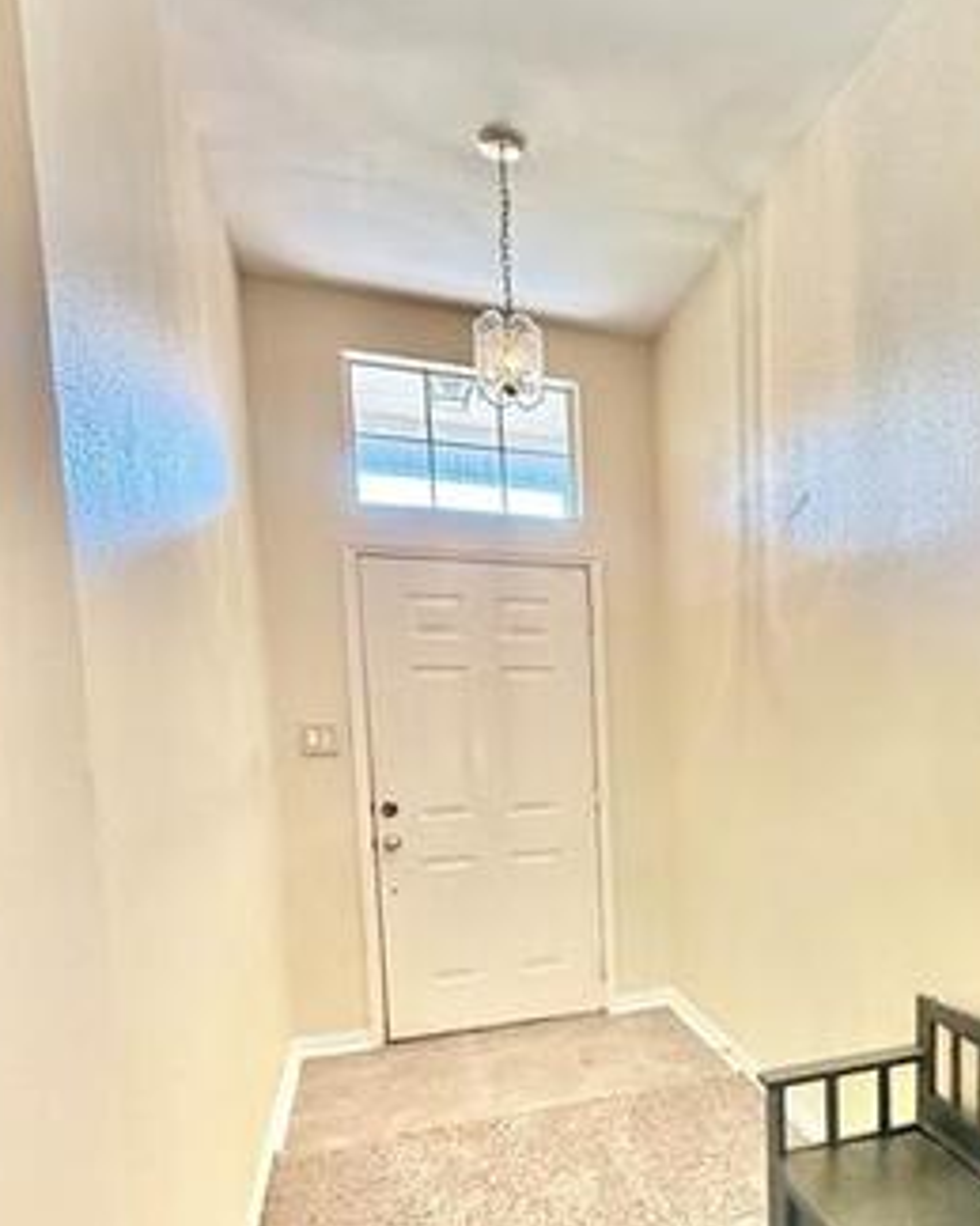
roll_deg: -2.6
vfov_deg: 62.5
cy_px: 817
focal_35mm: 27
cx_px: 851
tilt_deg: -7.1
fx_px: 979
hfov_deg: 48.5
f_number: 2.2
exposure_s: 1/60
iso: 500
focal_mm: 2.22
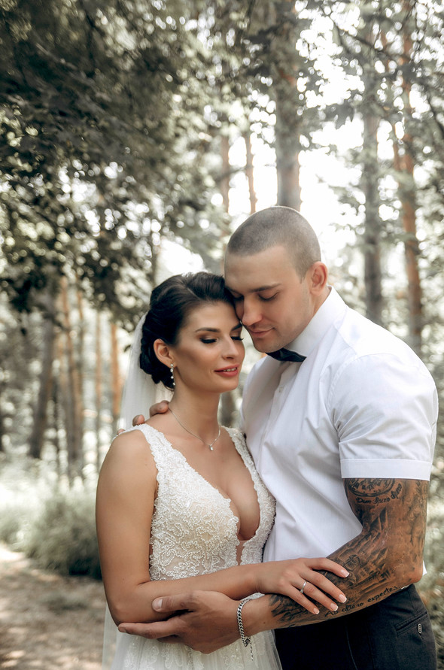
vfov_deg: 35.1
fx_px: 1059
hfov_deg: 23.7
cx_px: 222
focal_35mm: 57
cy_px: 335
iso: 100
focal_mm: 38
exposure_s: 1/160
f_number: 3.2
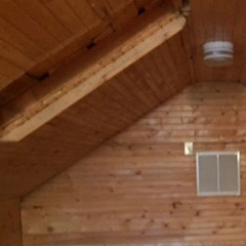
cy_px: 172
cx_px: 226
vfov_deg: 26.3
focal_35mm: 65
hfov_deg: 25.6
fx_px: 523
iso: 800
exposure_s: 1/15
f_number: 2.2
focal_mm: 4.15
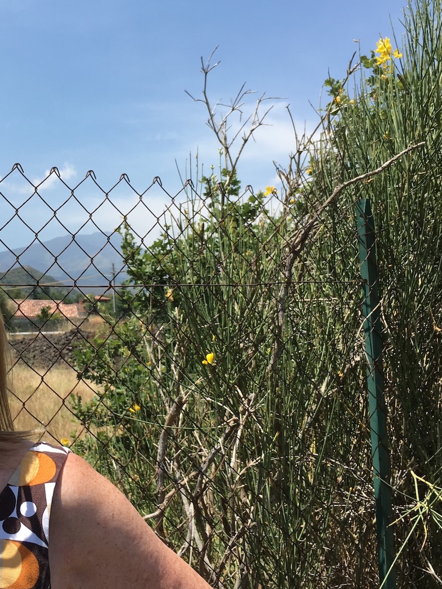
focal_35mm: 49
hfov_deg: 28.8
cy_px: 248
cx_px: 71
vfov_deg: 38.8
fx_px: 834
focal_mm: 4.15
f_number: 2.2
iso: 25
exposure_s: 1/1026
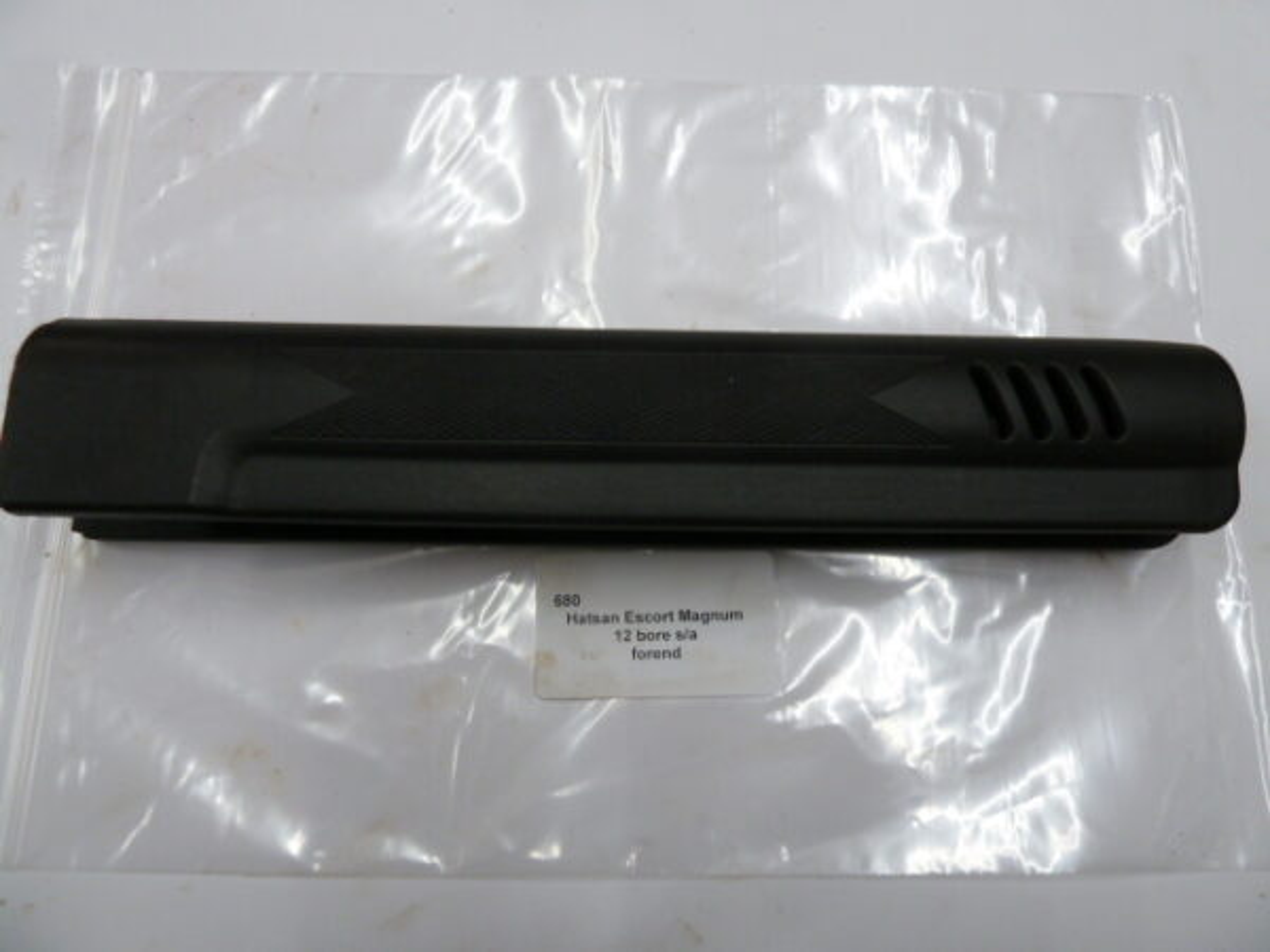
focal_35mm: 25
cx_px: 635
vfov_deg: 54.9
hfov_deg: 69.4
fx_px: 917
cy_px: 476
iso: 160
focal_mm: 4.1
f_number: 3.3
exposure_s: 1/30
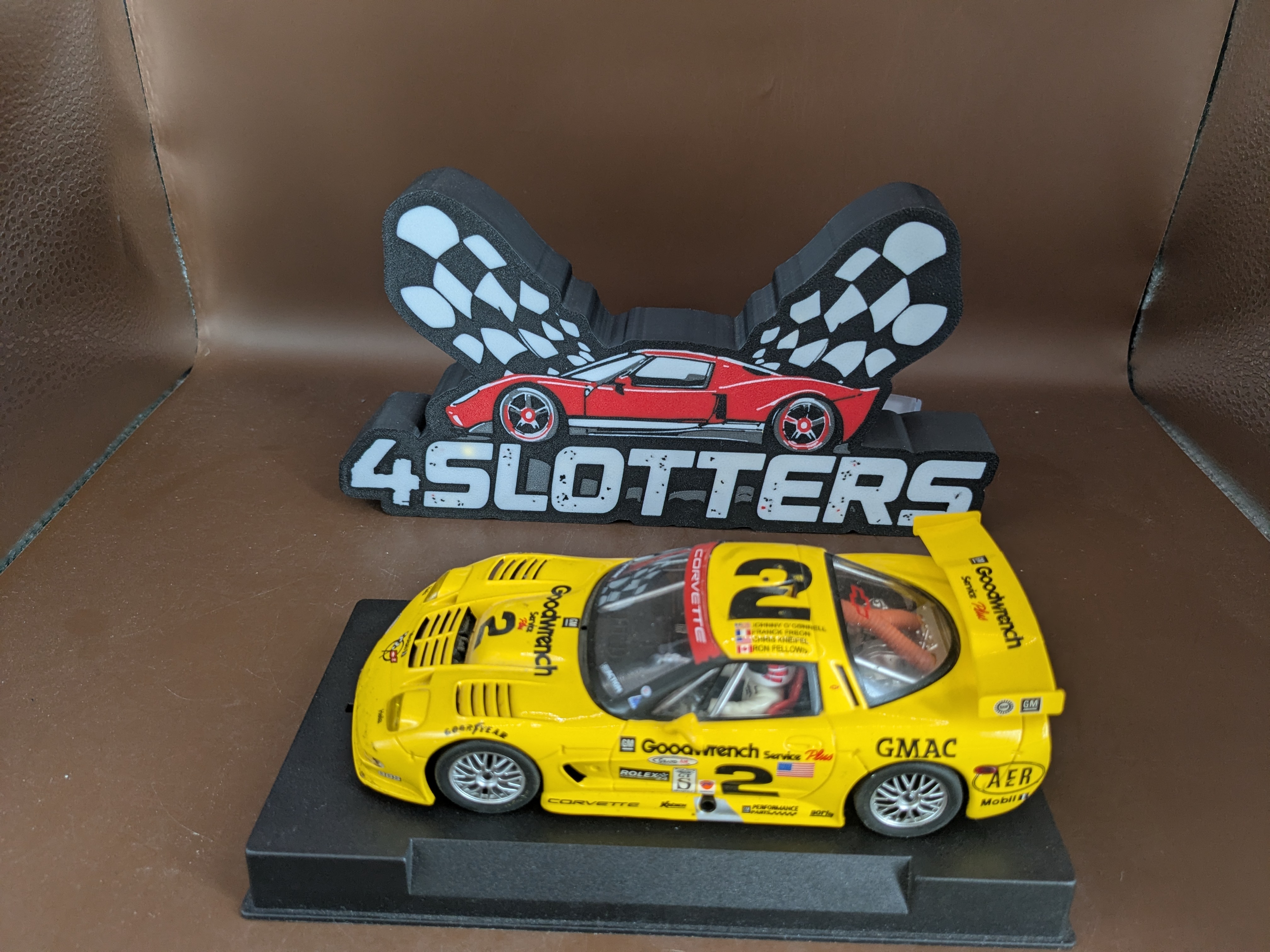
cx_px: 635
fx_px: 991
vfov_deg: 51.4
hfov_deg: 65.3
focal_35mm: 27
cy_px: 476
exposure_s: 1/99.9
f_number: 1.73
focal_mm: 4.38
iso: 86
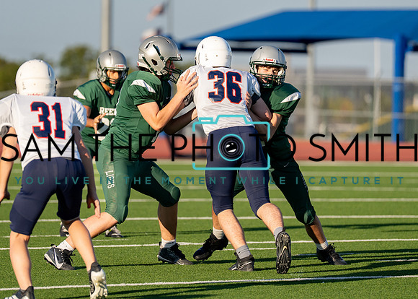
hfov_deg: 5.7
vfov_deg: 4.0
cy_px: 127
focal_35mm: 357
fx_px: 4232
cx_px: 174
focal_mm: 200
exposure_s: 1/4000
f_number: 2.8
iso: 200
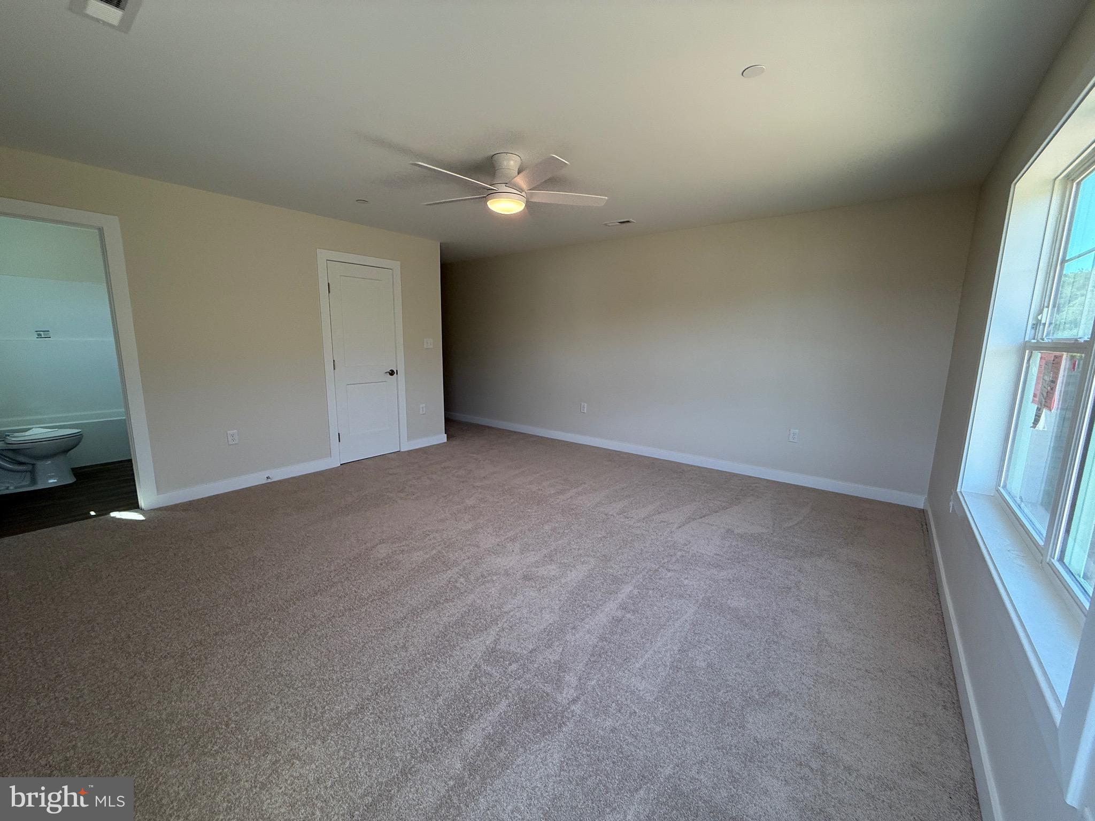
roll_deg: -0.7
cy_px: 410
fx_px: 443
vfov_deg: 85.7
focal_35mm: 14
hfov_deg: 102.1
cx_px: 548
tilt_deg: -9.3
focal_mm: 2.22
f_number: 2.2
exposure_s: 1/207
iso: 64
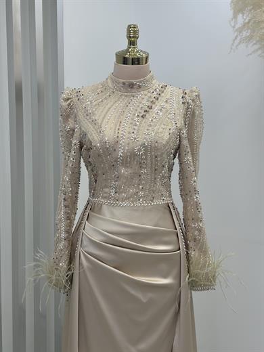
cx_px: 132
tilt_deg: -6.3
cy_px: 176
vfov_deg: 39.7
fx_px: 488
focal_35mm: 48
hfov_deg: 30.3
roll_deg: -0.3
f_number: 1.78
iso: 80
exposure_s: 1/471
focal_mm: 6.86
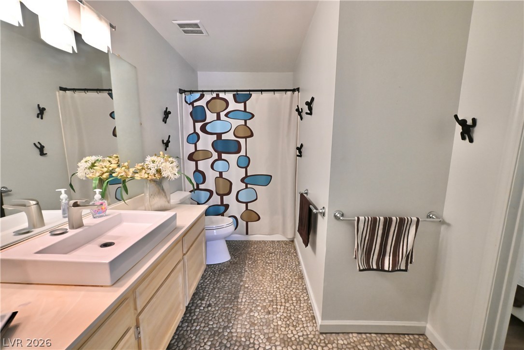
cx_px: 262
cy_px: 175
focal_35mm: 14
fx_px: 204
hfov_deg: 104.2
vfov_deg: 81.2
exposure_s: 1/60
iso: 8000
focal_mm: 14
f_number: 11
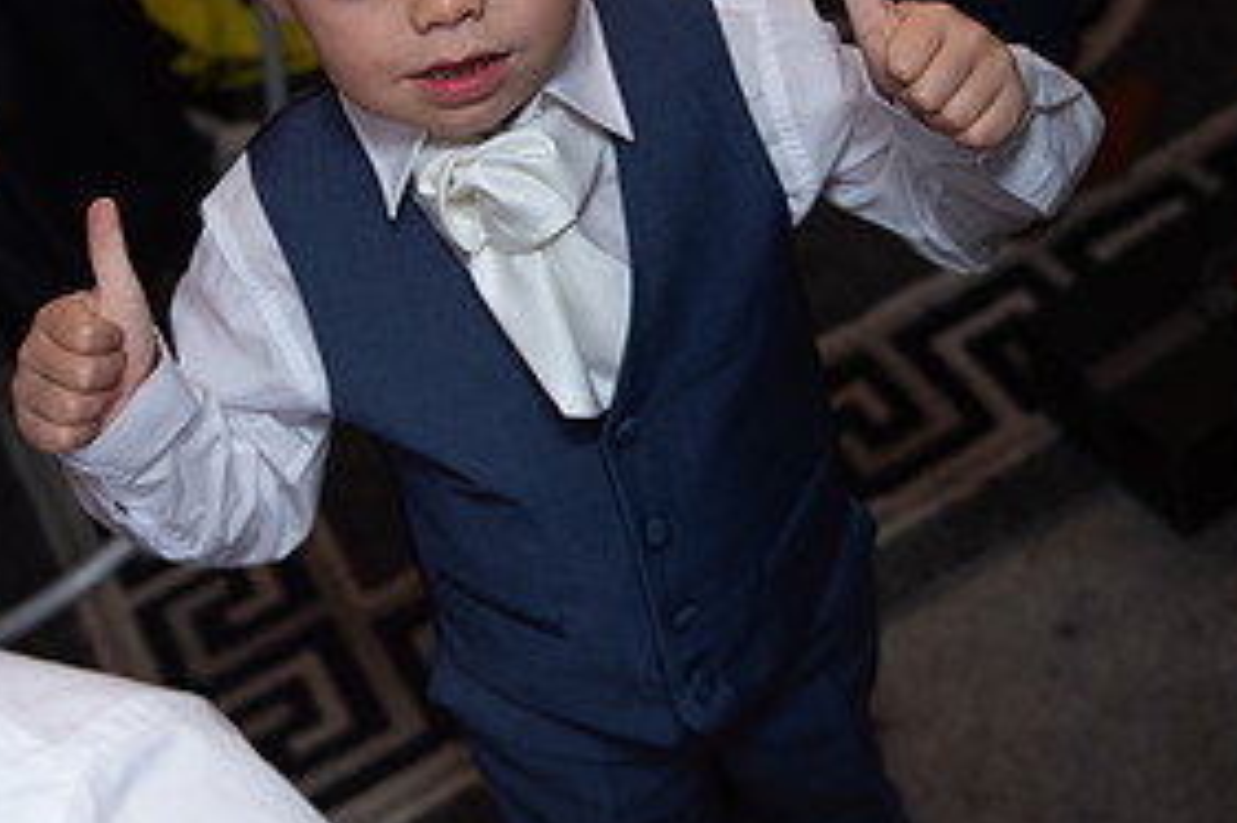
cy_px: 106
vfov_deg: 20.2
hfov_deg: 30.4
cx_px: 467
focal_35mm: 66
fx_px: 2266
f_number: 2.8
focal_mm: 32
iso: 400
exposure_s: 1/100
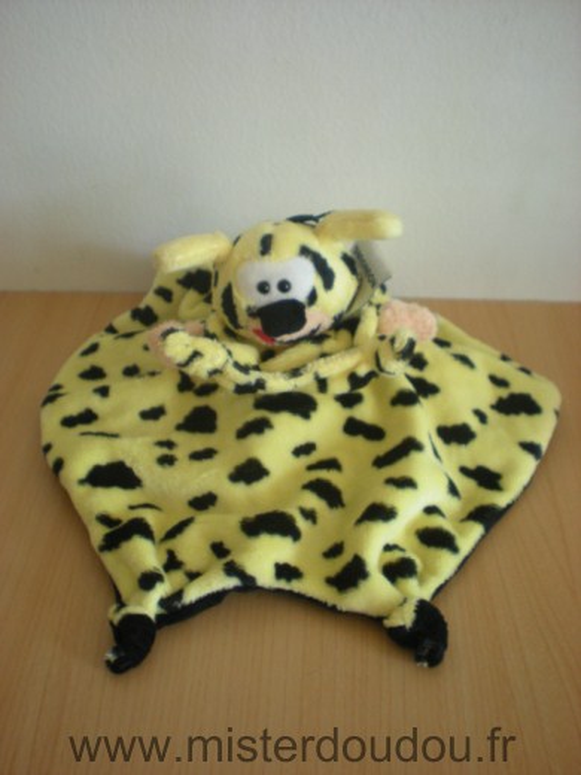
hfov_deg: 37.7
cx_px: 290
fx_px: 850
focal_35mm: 38
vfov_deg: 49.0
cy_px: 388
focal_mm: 6.3
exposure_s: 1/59.8
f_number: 3.1
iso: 200
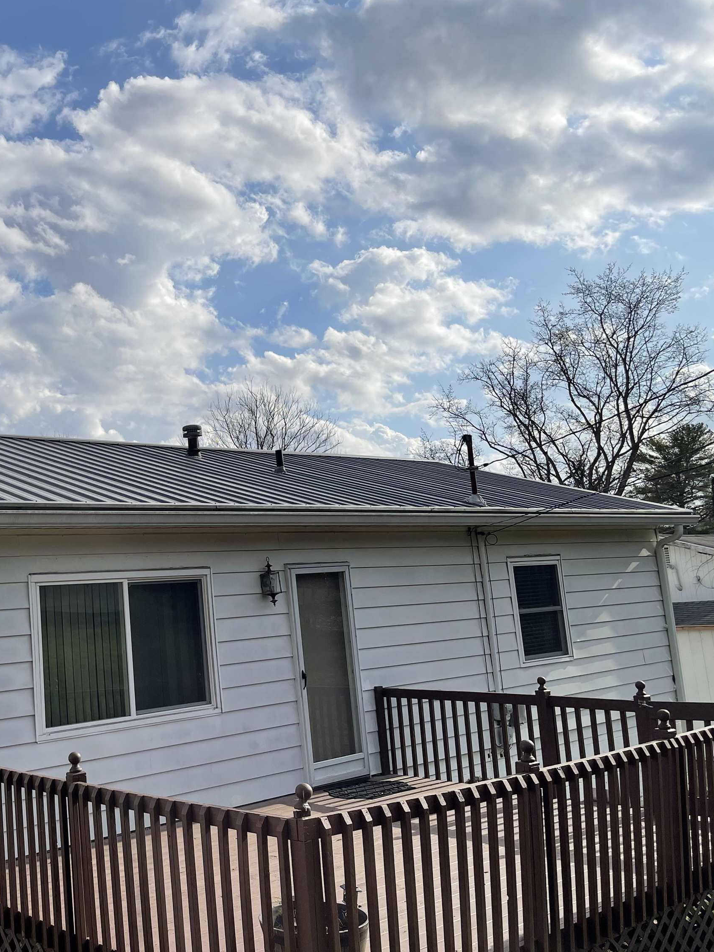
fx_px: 935
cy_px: 468
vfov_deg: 54.0
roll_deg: +3.2
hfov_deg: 40.0
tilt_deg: +7.8
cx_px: 140
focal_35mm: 34
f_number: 1.6
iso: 32
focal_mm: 5.1
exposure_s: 1/7407
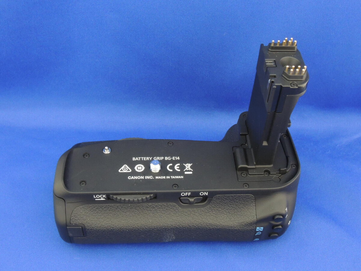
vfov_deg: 32.2
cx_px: 180
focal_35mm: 45
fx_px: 469
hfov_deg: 42.1
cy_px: 136
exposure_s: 1/13
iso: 720
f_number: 7.1
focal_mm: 8.1
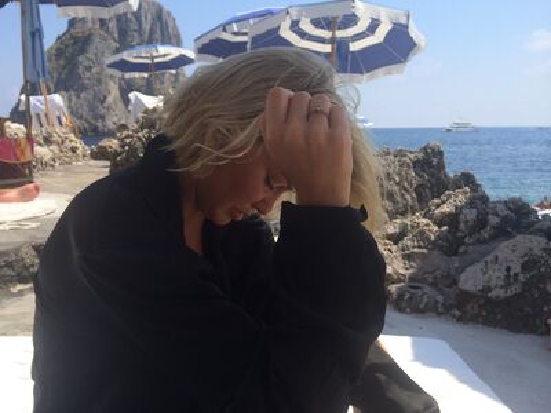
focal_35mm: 30
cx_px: 276
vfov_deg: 46.8
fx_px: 478
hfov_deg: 60.0
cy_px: 206
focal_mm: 4.12
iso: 32
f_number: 2.2
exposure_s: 1/1786
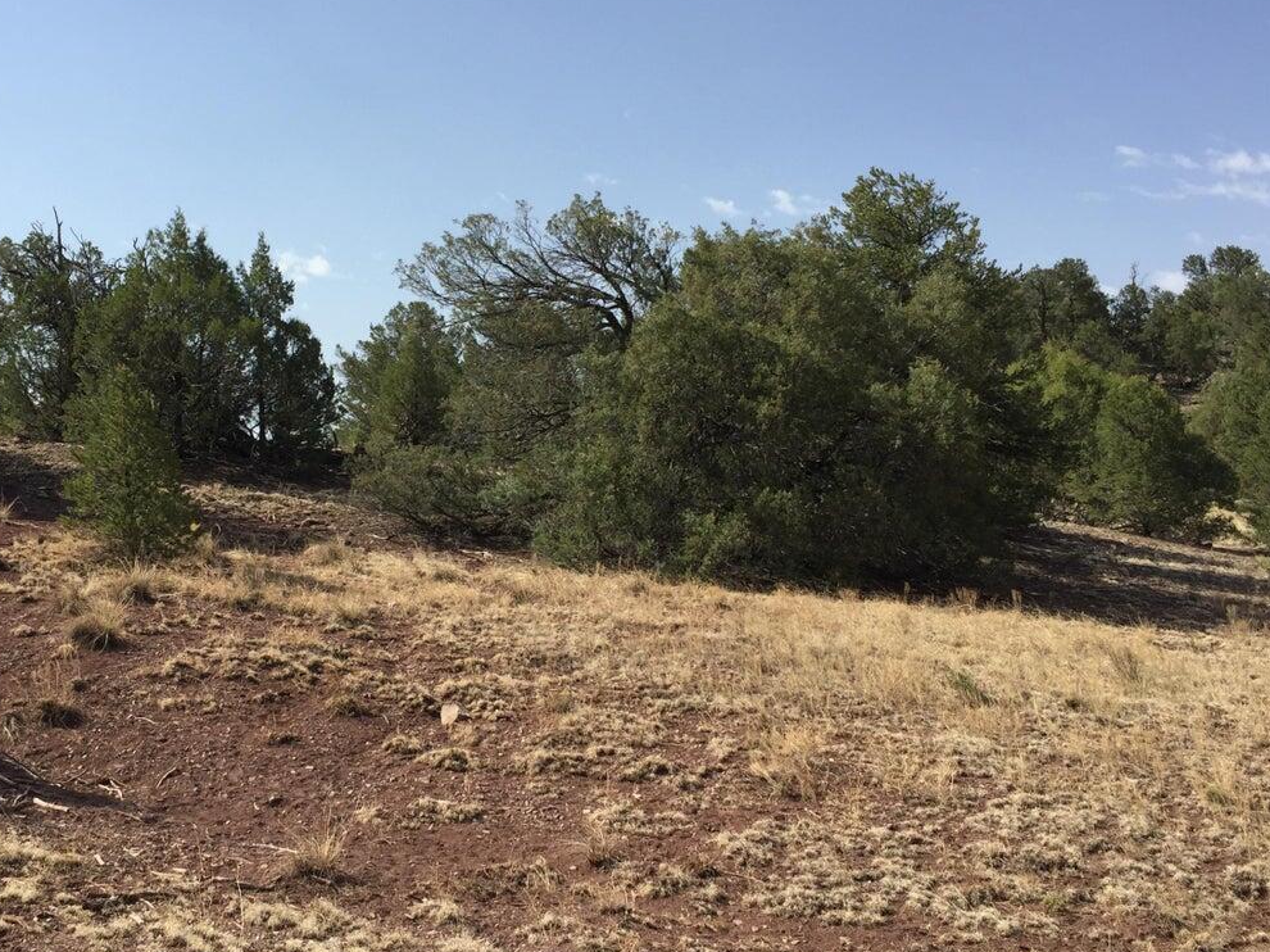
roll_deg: +0.2
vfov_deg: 35.9
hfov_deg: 46.3
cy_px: 453
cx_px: 466
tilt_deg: +3.6
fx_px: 1467
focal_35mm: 40
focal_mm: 4.15
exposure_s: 1/1721
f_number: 2.2
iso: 32
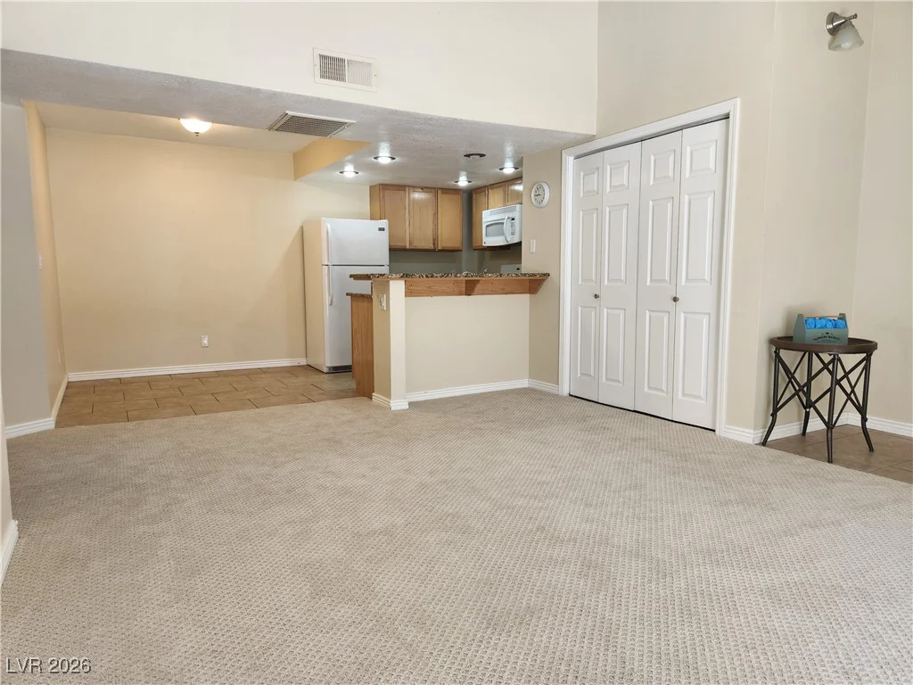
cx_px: 456
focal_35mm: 23
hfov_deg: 73.9
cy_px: 342
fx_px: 607
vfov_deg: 58.9
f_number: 1.8
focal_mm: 5.4
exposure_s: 1/120
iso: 80
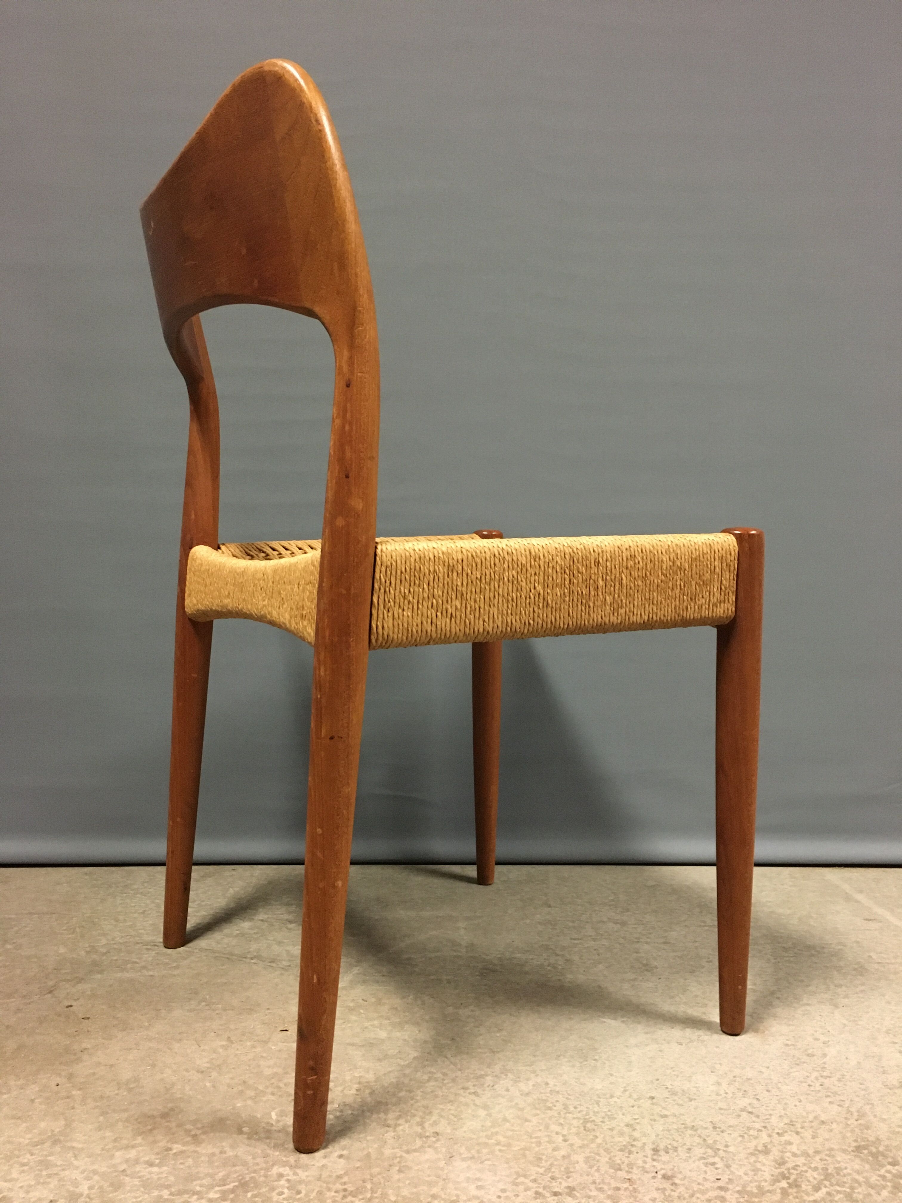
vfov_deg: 61.7
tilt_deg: -4.5
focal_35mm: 29
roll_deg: -1.4
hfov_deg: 48.2
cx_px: 451
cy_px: 602
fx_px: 1008
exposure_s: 1/17
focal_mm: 4.15
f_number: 2.2
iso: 250
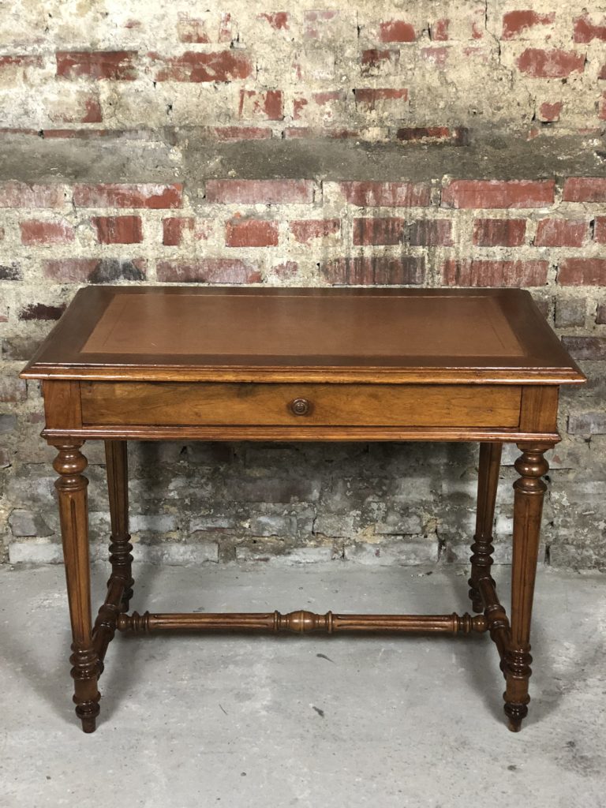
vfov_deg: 36.8
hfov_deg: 28.0
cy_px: 404
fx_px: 1214
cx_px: 303
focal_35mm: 52
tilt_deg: -20.3
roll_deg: -0.2
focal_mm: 6
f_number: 2.4
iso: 160
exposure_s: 1/20
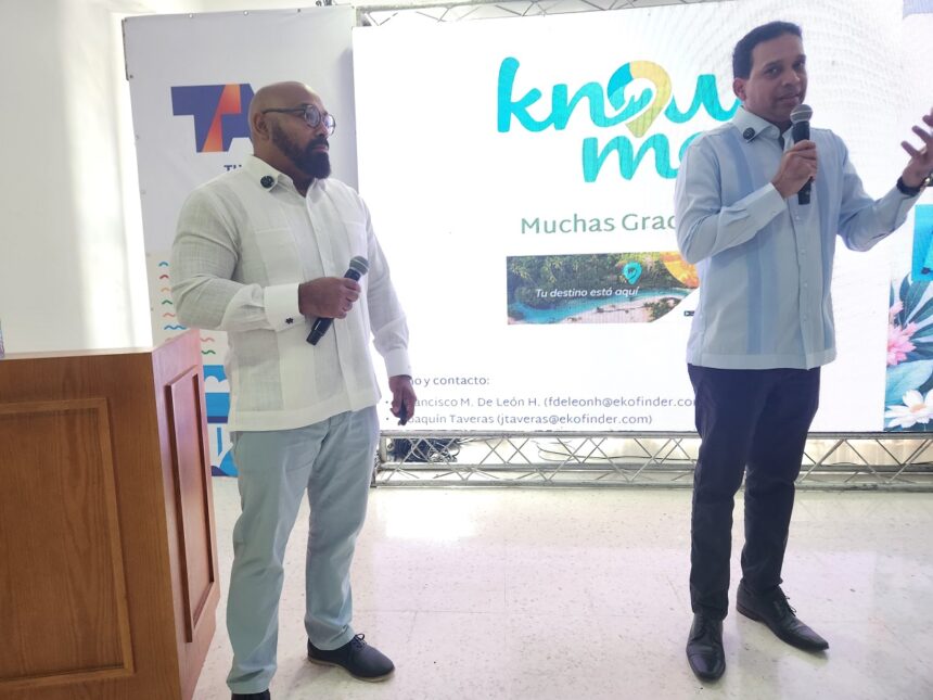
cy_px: 350
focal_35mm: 23
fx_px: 620
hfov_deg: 73.9
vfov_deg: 58.9
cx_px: 466
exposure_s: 1/120
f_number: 1.8
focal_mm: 5.4
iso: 200
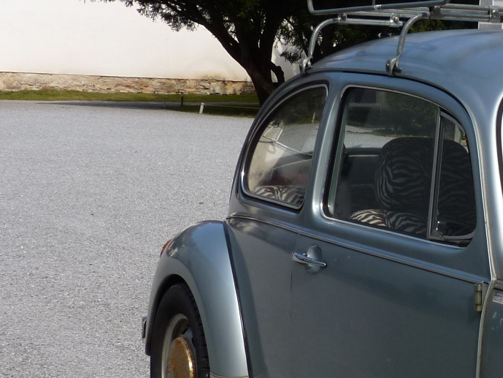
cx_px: 599
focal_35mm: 104
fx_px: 1511
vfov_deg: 14.1
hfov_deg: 18.0
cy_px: 341
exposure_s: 1/250
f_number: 5.6
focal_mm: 6.2
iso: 80
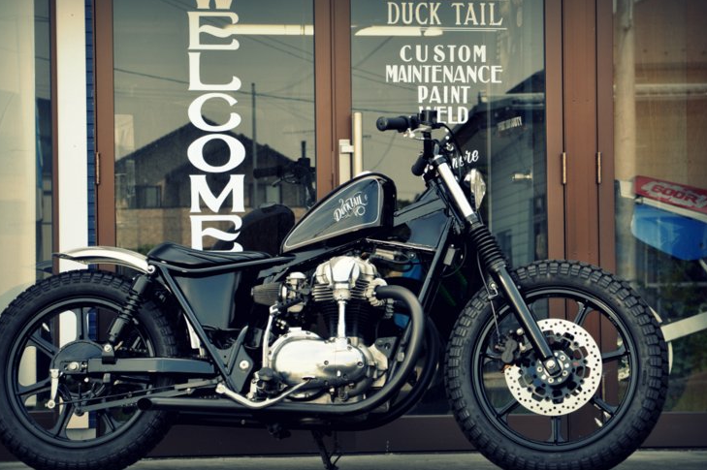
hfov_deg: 15.2
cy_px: 223
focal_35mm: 135
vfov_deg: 10.1
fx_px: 2649
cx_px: 346
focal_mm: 82
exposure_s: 1/125
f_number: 8
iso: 200
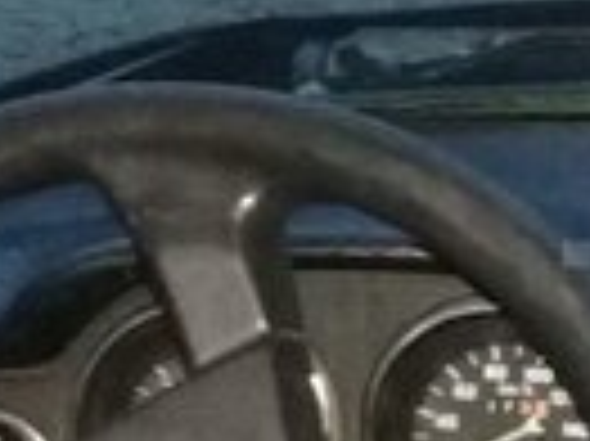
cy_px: 308
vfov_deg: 9.5
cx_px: 1022
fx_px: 2656
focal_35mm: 156
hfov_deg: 11.8
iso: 640
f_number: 2.2
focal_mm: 3.3
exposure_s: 1/15
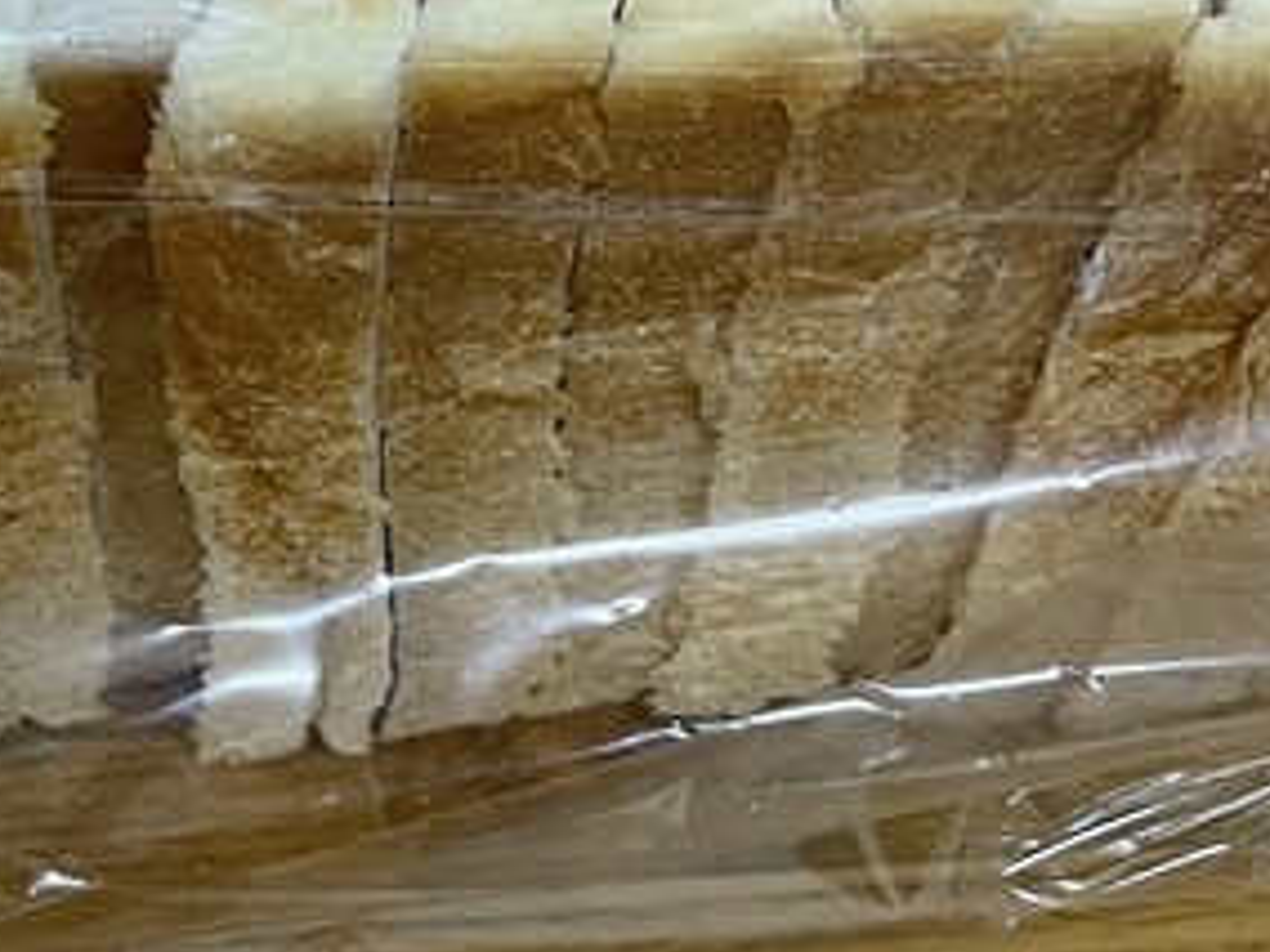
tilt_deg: -54.4
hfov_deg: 16.3
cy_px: 107
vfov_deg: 13.4
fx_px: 4036
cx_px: -644
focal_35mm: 110
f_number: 1.6
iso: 80
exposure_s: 1/50
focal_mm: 5.1
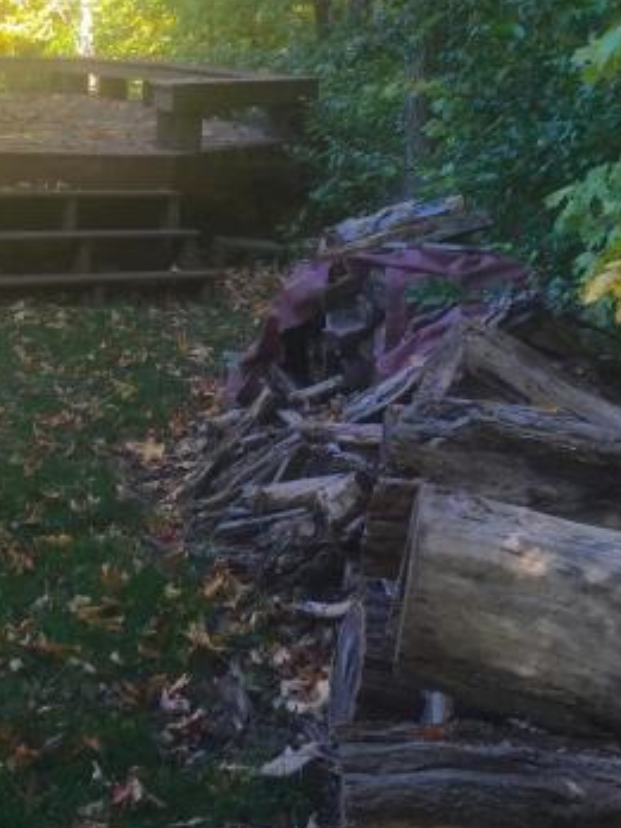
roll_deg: +0.3
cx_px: 176
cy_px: 138
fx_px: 1531
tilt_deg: -1.2
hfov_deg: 22.8
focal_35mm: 64
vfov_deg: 29.4
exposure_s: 1/120
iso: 40
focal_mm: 4.15
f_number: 2.2
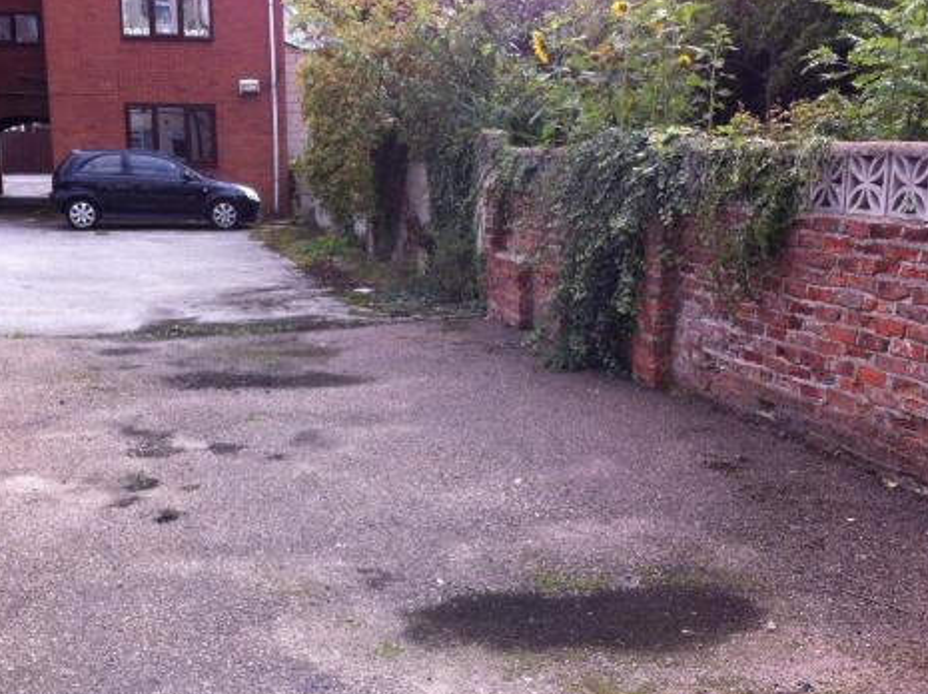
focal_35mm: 44
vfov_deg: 32.7
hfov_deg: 42.9
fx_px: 1179
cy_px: 426
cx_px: 416
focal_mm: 3.85
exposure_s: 1/368
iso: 80
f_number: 2.8
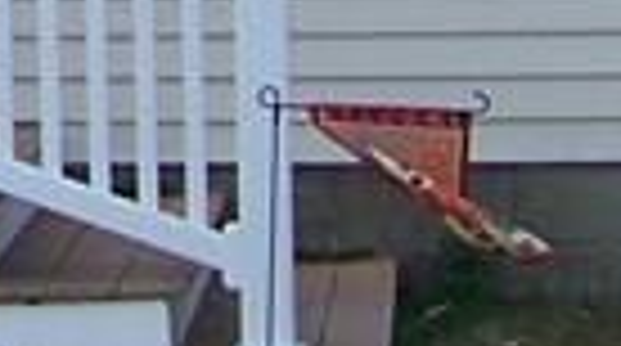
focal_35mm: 292
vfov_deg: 4.0
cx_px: -562
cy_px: -773
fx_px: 4799
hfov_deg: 7.2
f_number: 2.8
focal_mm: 5.85
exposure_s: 1/160
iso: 64
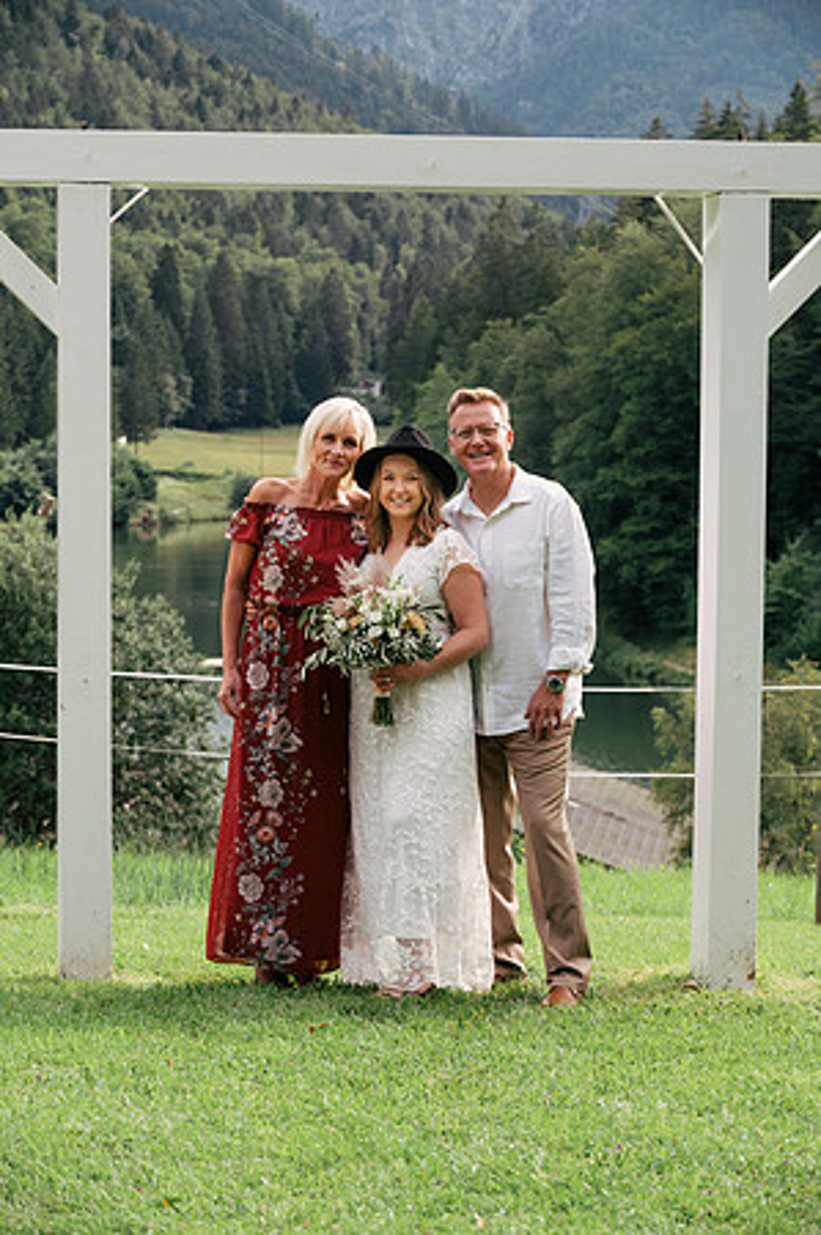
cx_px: 410
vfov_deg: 21.5
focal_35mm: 95
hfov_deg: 14.4
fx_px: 3257
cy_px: 618
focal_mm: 95
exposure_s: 1/250
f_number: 8
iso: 500
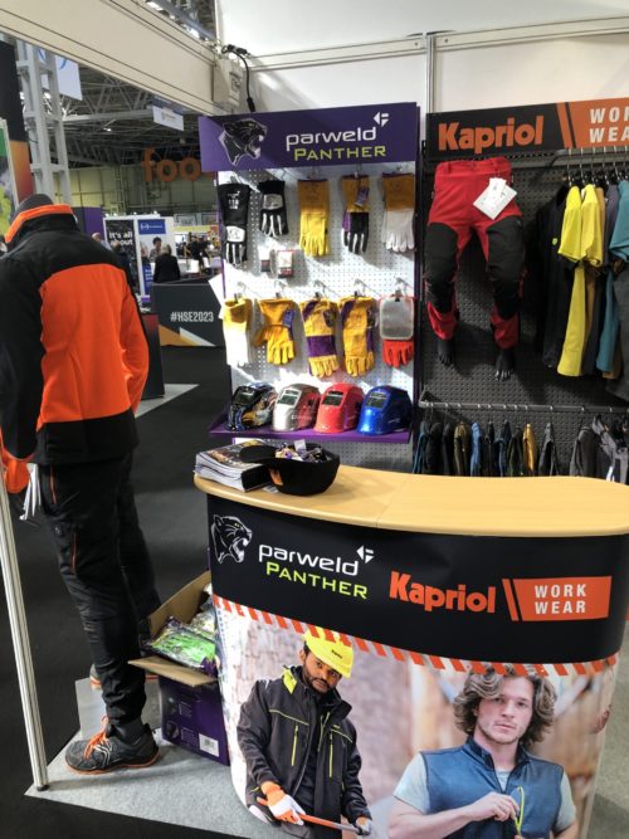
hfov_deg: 49.7
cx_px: 314
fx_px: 679
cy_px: 420
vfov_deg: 63.5
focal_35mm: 28
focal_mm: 3.99
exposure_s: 1/17
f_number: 1.8
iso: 32
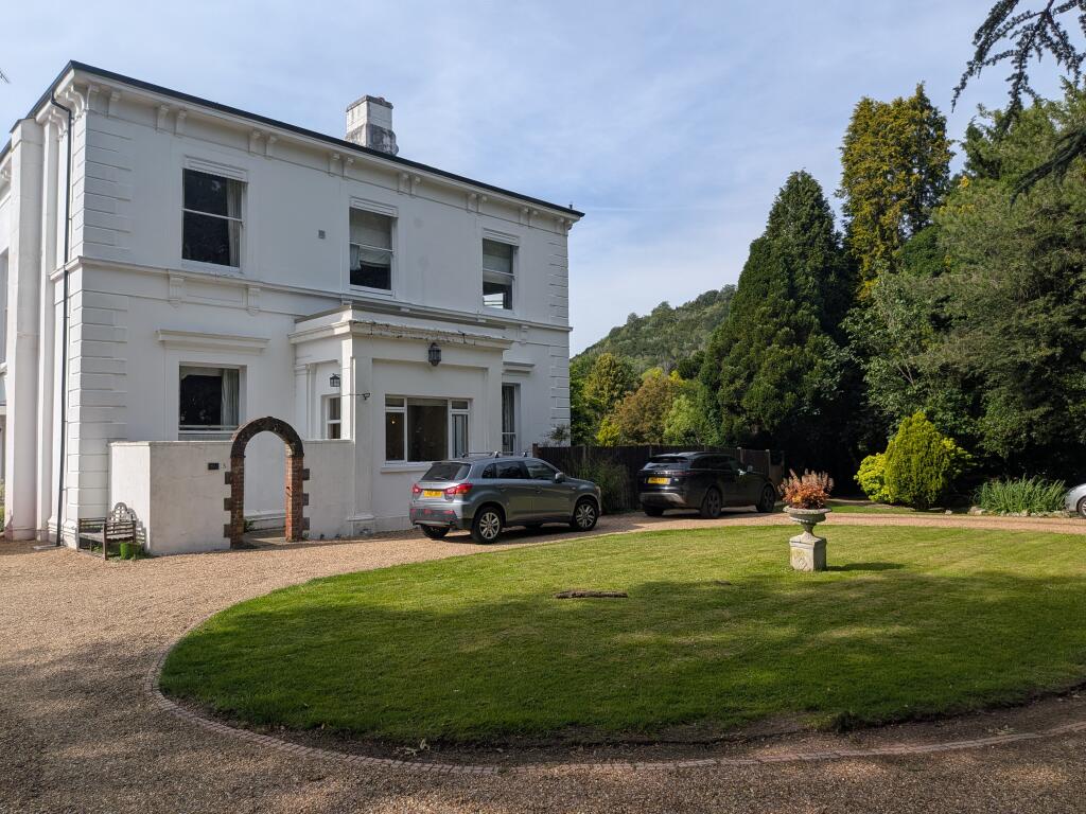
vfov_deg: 56.8
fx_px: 753
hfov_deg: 71.6
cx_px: 543
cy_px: 407
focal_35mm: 24
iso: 27
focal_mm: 4.53
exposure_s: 1/1337
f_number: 1.7
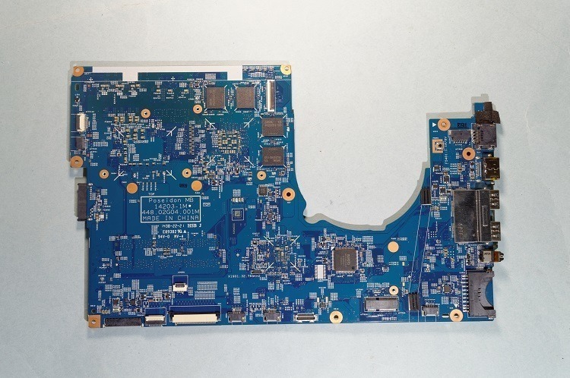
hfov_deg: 57.3
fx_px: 522
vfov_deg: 39.9
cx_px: 285
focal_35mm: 33
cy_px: 189
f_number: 8
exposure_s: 1/5
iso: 100
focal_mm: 22
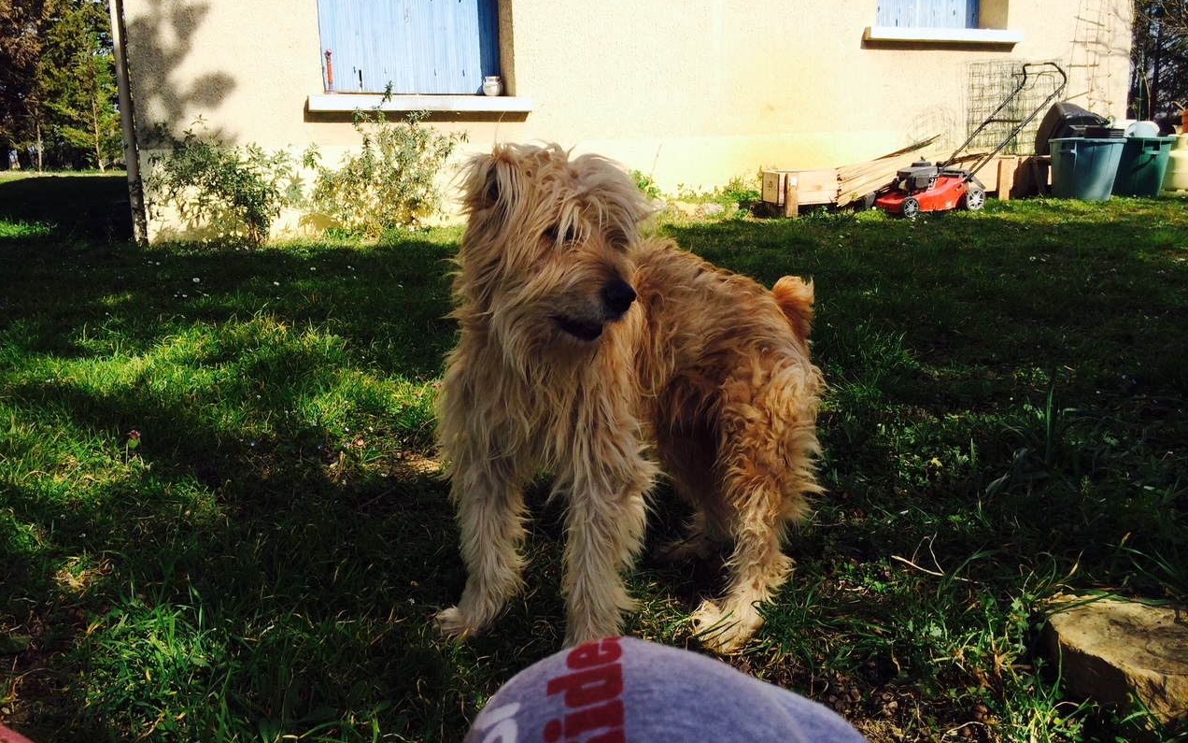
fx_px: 1036
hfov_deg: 59.7
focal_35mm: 32
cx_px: 591
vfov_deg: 39.4
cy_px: 385
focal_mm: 4.12
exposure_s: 1/1414
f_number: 2.2
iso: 32
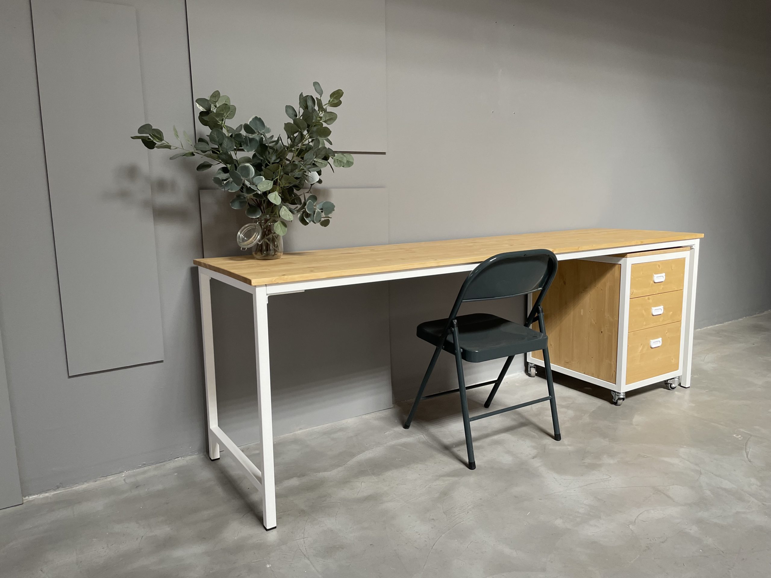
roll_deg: +1.4
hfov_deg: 67.3
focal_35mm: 26
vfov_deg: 53.1
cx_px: 386
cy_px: 289
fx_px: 579
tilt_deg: -9.6
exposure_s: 1/60
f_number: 1.6
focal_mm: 4.2
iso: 160
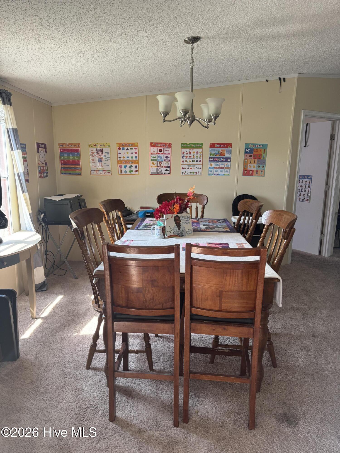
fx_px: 314
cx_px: 170
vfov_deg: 71.6
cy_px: 226
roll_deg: -0.2
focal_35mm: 24
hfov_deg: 56.8
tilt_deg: -12.1
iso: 100
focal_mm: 6.76
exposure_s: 1/121
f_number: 1.78
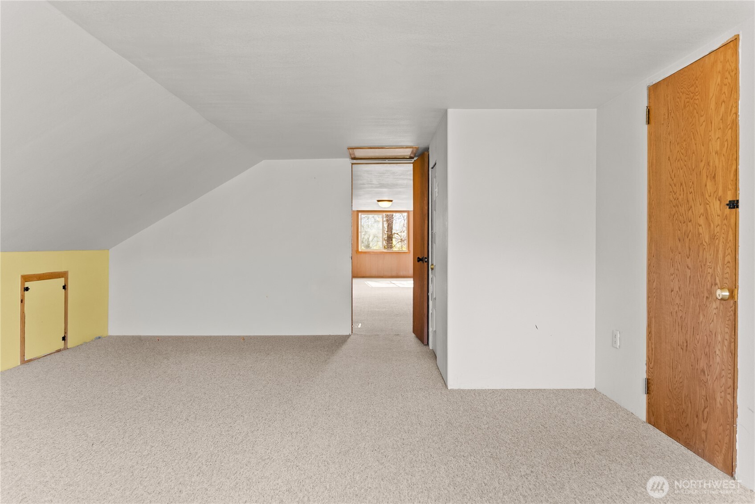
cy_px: 252
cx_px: 378
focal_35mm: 26
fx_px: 541
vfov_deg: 49.9
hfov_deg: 69.8
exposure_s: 1/15
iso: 400
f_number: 2.8
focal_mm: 25.8
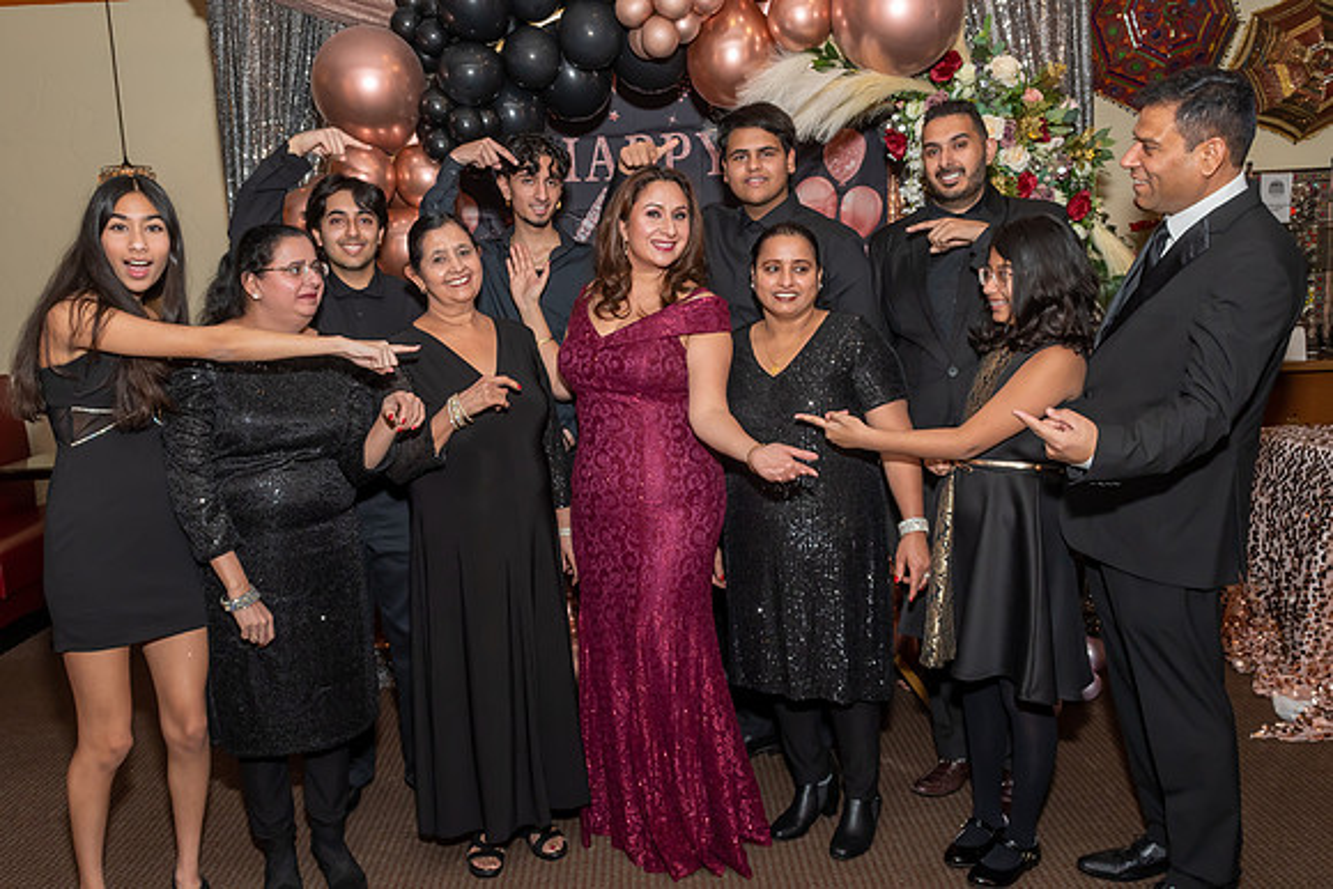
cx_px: 643
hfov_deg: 59.7
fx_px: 1160
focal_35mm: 31
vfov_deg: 41.9
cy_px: 448
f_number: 9
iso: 500
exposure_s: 1/250
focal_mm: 19
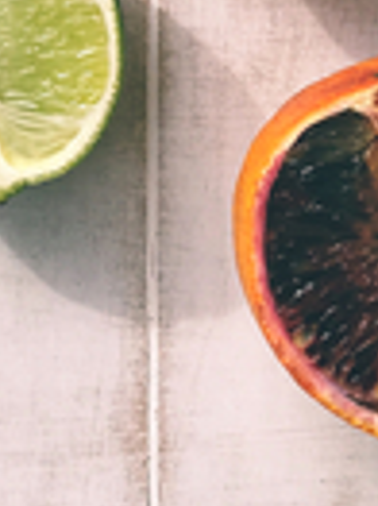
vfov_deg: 14.3
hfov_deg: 10.6
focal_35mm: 133
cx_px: -255
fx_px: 1940
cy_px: -112
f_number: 2.2
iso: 25
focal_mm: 4.15
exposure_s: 1/725
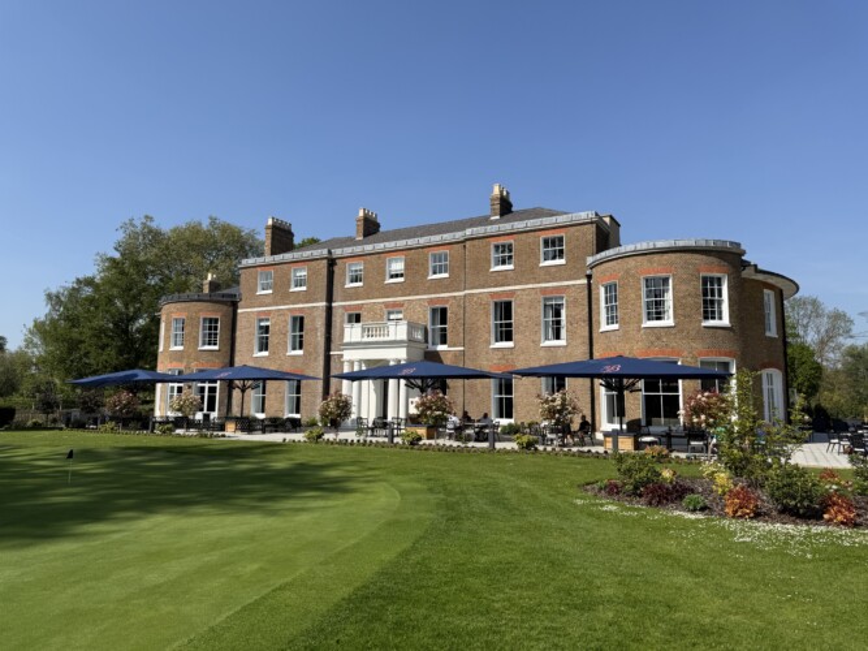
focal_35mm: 24
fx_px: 602
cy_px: 326
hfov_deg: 71.6
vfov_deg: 56.8
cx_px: 434
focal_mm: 6.76
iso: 80
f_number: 1.78
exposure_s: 1/4673
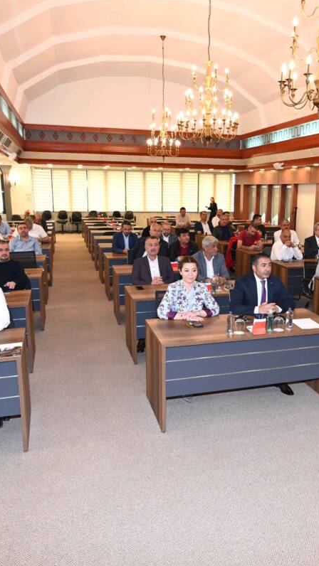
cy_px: 282
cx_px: 208
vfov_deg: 64.3
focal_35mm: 30
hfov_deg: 38.6
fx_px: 451
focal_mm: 19
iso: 1600
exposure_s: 1/60
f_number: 6.3
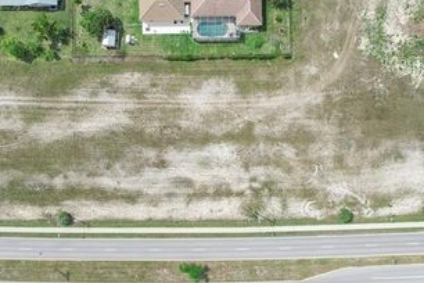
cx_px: 180
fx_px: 424
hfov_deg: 52.9
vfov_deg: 36.9
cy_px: 148
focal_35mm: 36
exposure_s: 1/2500
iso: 100
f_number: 2.8
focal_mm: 8.38
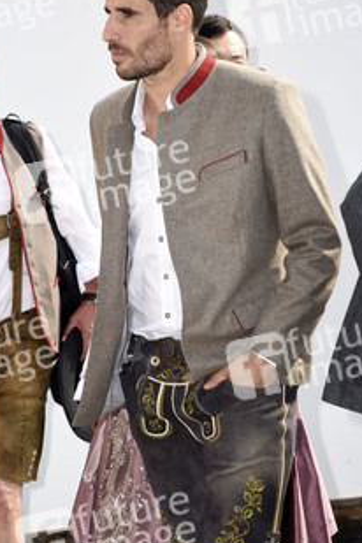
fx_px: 3071
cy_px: 271
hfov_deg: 6.7
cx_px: 156
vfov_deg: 10.1
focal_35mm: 204
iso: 100
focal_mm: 105
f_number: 5.6
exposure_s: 1/160
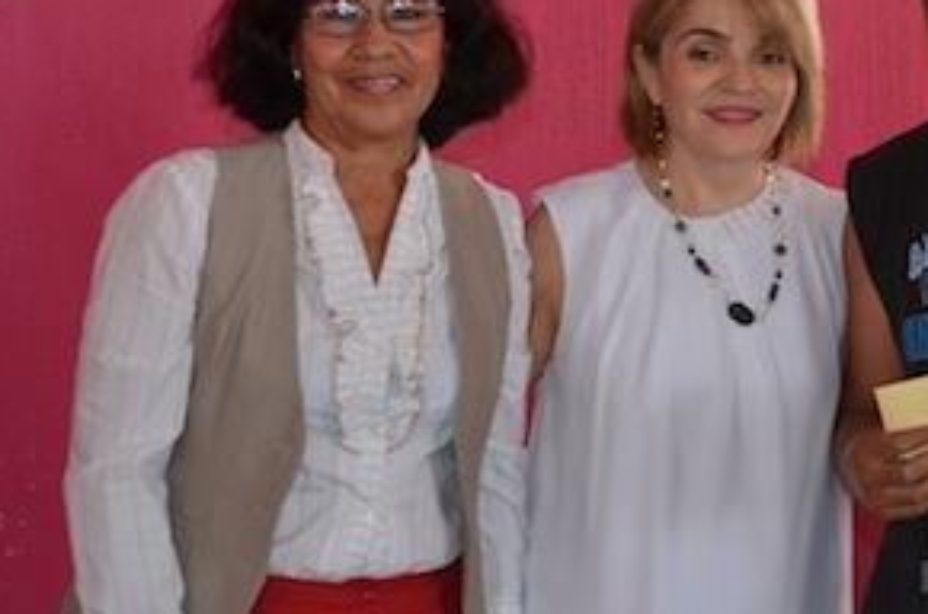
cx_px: 733
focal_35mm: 88
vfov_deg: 15.4
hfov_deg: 22.9
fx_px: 2263
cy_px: 241
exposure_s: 1/80
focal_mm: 34
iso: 400
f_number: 5
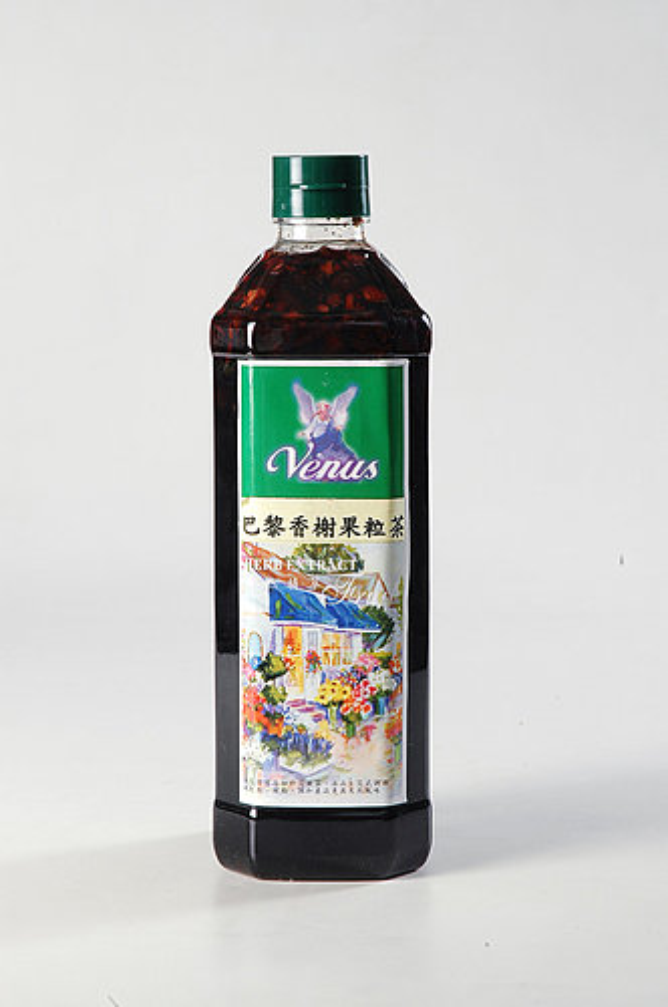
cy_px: 504
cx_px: 334
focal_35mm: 105
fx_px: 2930
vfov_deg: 19.5
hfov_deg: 13.0
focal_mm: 70
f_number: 22
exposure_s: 1/125
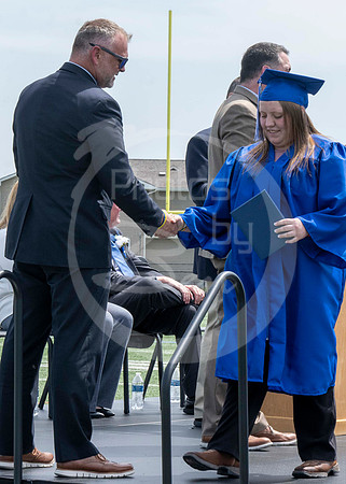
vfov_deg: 11.3
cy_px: 141
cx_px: 118
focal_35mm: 177
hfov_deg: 8.1
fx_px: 2443
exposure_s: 1/250
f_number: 13
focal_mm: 70
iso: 200
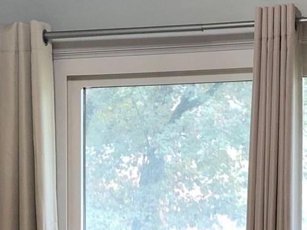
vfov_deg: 12.5
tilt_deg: -6.0
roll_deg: -0.2
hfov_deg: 17.1
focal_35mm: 115
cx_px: 93
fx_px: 1020
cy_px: 303
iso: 40
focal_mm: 4
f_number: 1.8
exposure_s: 1/15
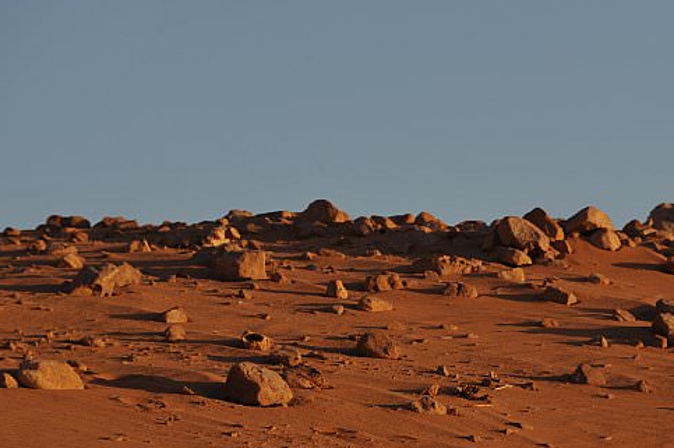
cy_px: 382
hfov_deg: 5.5
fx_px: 6976
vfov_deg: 3.7
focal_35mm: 373
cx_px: 547
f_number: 9
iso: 200
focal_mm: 200
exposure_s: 1/320
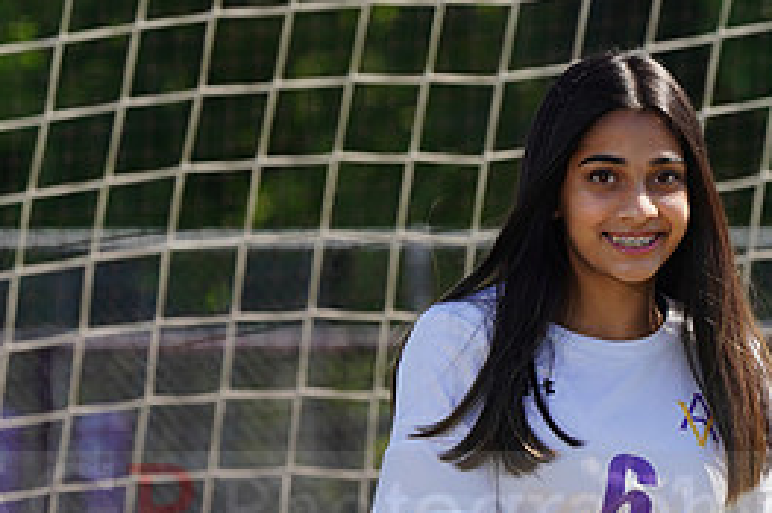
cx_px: 420
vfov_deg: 2.1
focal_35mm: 656
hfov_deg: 3.1
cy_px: 490
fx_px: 14058
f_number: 11
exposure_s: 1/250
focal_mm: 297
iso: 200
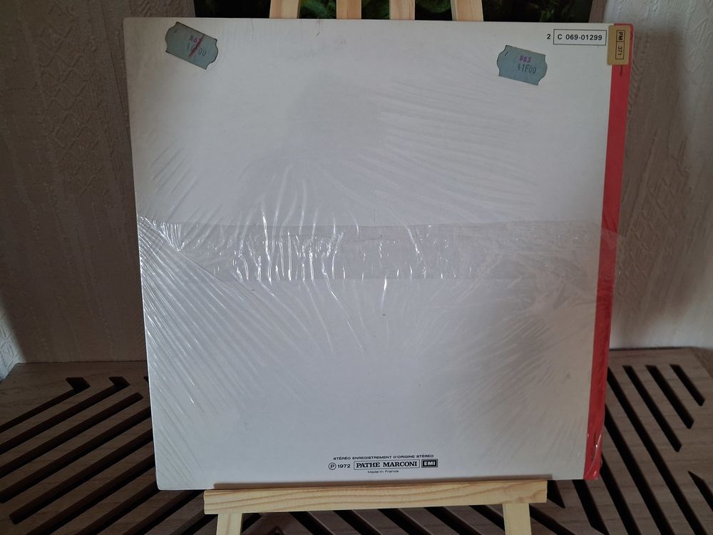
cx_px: 356
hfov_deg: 65.3
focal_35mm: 27
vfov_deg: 51.4
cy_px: 268
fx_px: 556
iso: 400
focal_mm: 4
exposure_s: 1/33
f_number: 1.8
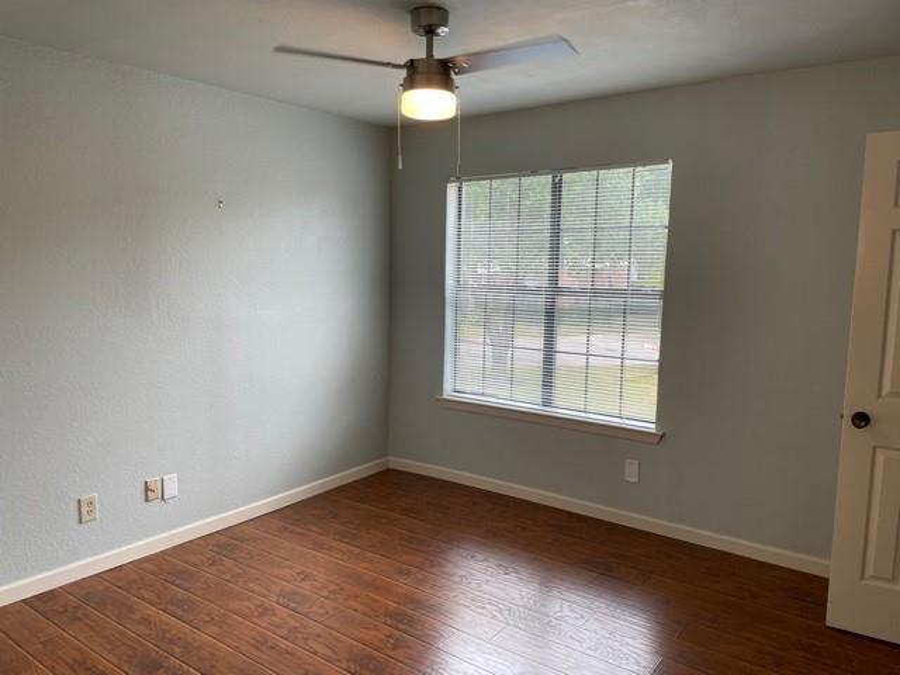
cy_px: 338
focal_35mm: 26
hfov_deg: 67.3
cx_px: 450
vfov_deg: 53.1
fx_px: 676
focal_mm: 4.2
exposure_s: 1/120
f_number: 1.6
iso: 50
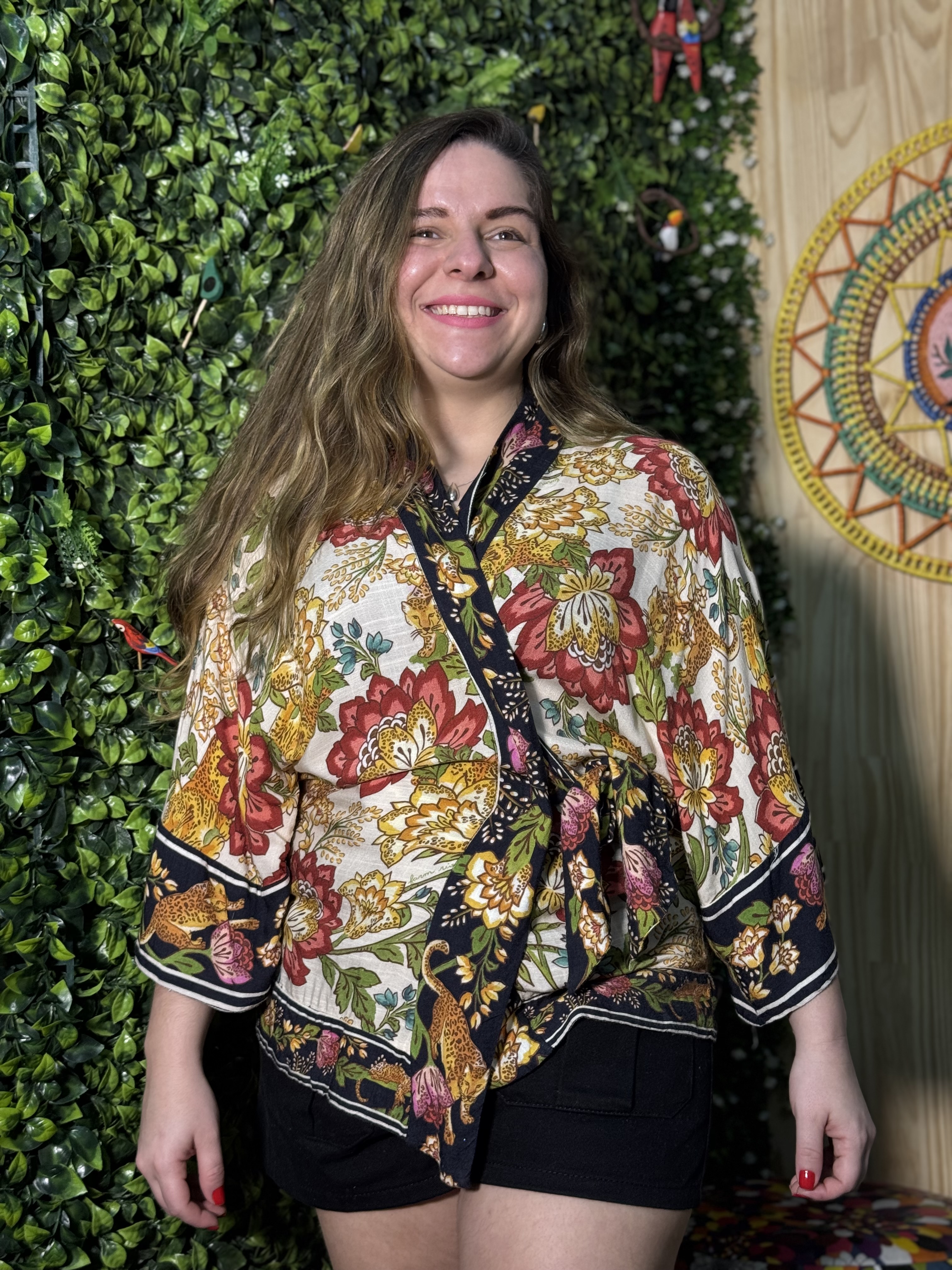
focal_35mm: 48
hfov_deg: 30.3
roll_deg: +2.1
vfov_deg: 39.7
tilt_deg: +3.1
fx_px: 1760
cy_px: 635
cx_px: 476
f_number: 1.78
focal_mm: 6.76
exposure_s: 1/120
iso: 80
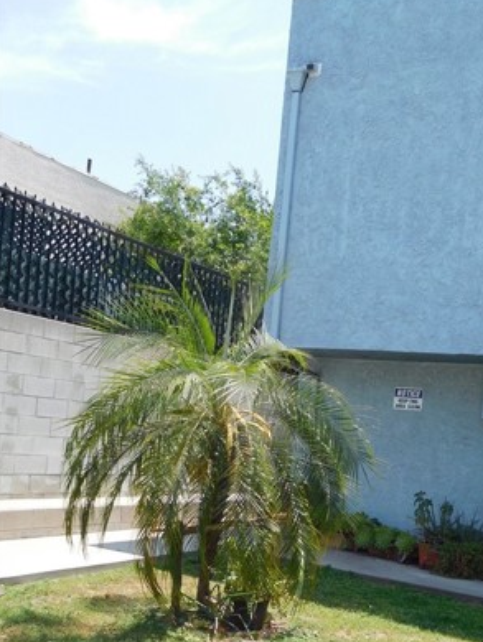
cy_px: 464
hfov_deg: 34.1
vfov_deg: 44.5
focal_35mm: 41
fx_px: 762
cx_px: 389
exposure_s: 1/640
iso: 125
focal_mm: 4.5
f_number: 3.4
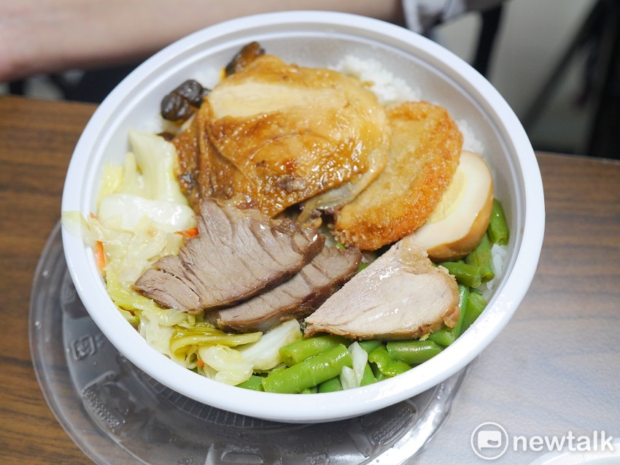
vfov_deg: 31.5
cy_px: 232
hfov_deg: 41.2
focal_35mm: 46
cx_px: 310
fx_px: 824
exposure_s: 1/160
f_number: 2.8
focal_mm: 23
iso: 1600
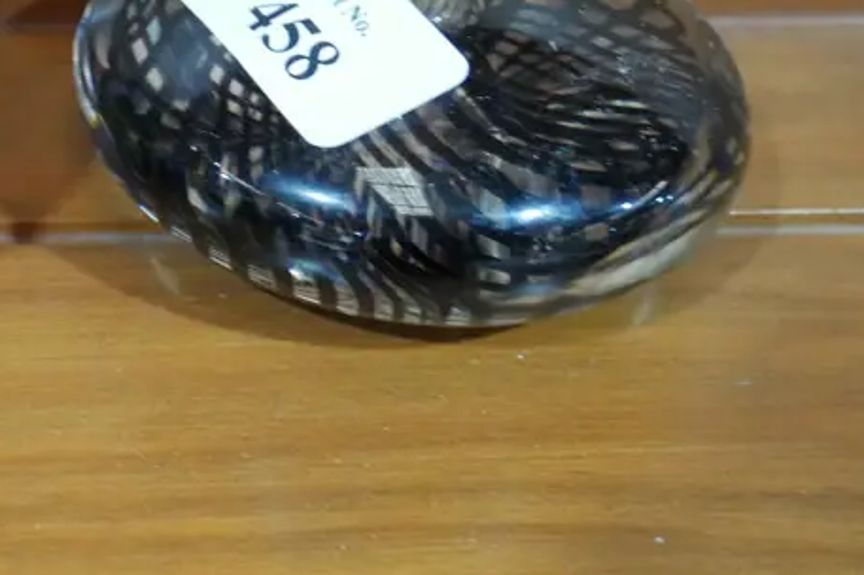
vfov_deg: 15.9
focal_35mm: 84
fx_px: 2014
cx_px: -49
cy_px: -29
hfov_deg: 23.0
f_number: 4
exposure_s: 1/60
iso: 1600
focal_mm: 18
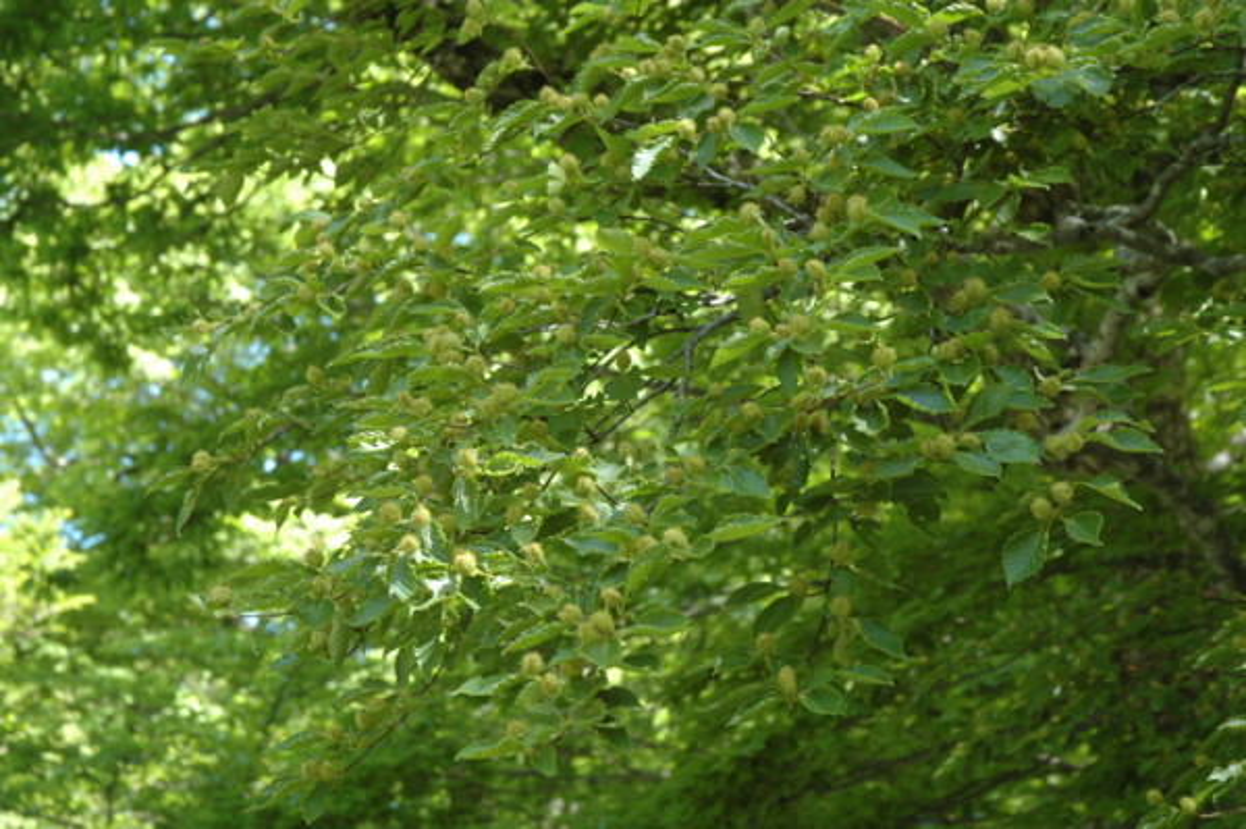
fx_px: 2594
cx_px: 623
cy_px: 414
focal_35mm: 75
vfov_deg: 18.2
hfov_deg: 27.0
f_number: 5.6
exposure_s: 1/125
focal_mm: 50
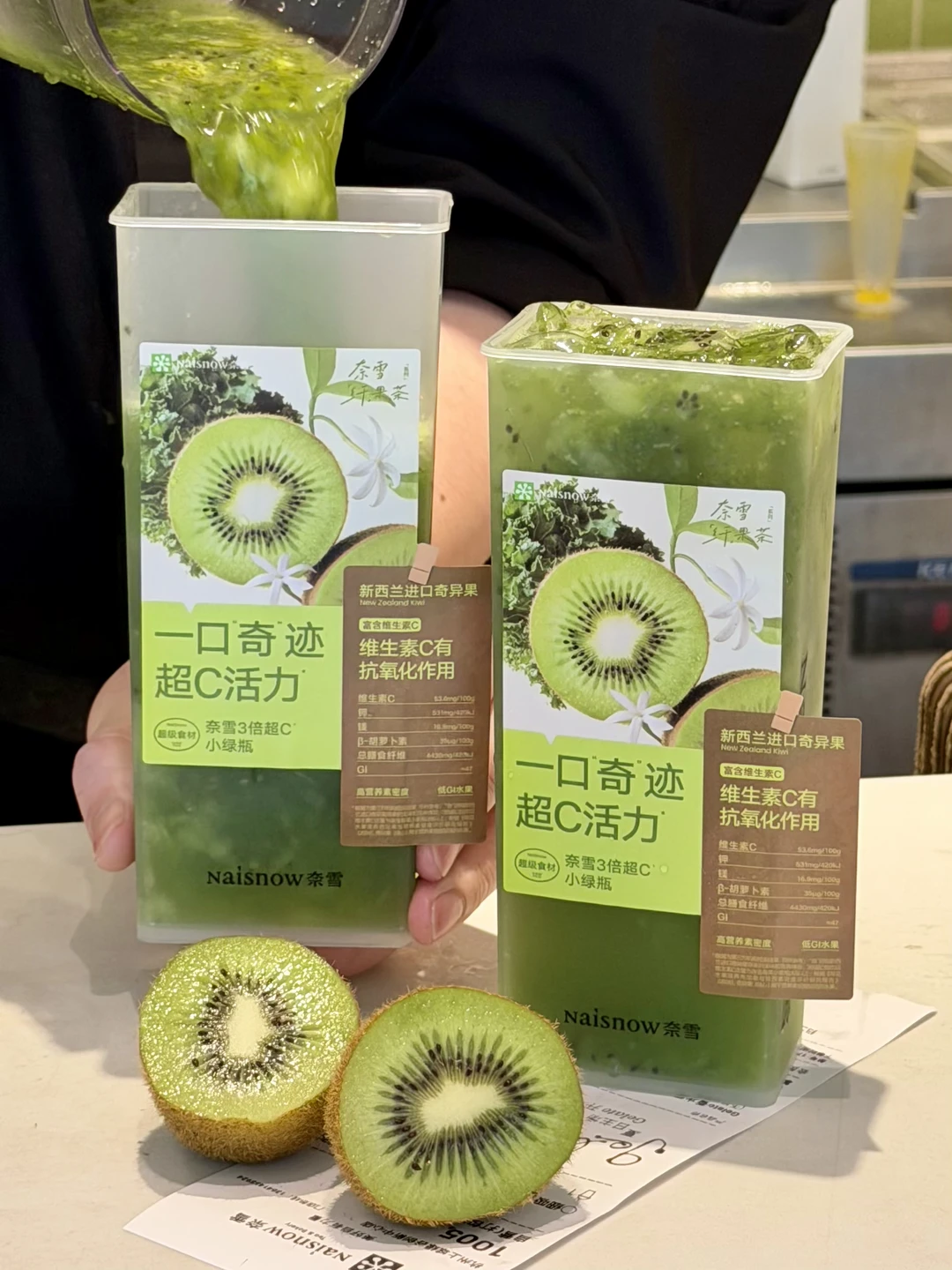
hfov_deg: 30.3
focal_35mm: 48
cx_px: 476
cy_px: 635
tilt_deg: -17.1
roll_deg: -1.1
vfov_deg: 39.7
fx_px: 1760
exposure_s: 1/122
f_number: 1.78
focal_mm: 6.76
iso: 80
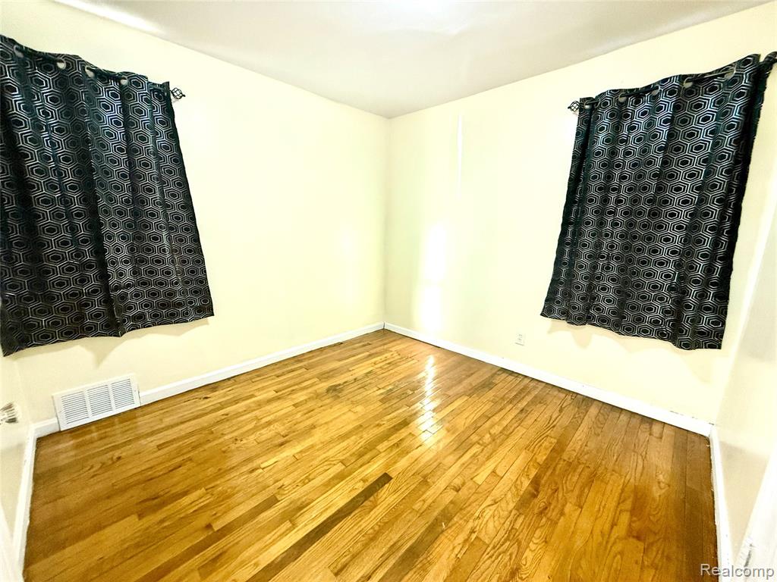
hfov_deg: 102.1
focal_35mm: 14
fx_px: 314
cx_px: 388
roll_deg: -1.4
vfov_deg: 85.7
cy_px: 291
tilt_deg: -12.2
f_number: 2.2
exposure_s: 1/120
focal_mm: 2.22
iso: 500
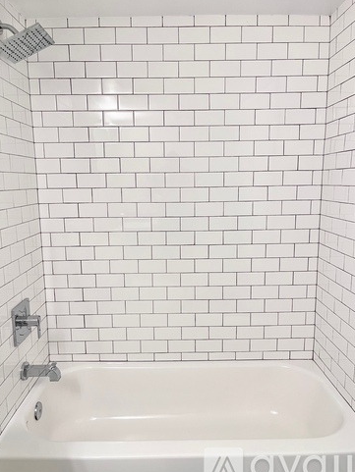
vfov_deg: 65.3
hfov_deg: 51.4
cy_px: 241
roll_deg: +1.9
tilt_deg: -9.9
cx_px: 178
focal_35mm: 27
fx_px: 369
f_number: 1.6
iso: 125
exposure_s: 1/60
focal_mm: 5.1
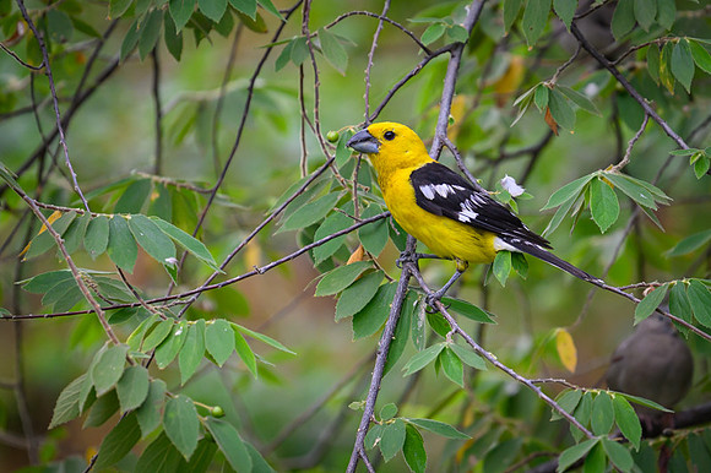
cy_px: 196
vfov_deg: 1.5
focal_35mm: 946
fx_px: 18675
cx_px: 414
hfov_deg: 2.2
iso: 800
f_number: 4
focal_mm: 560
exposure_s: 1/2000
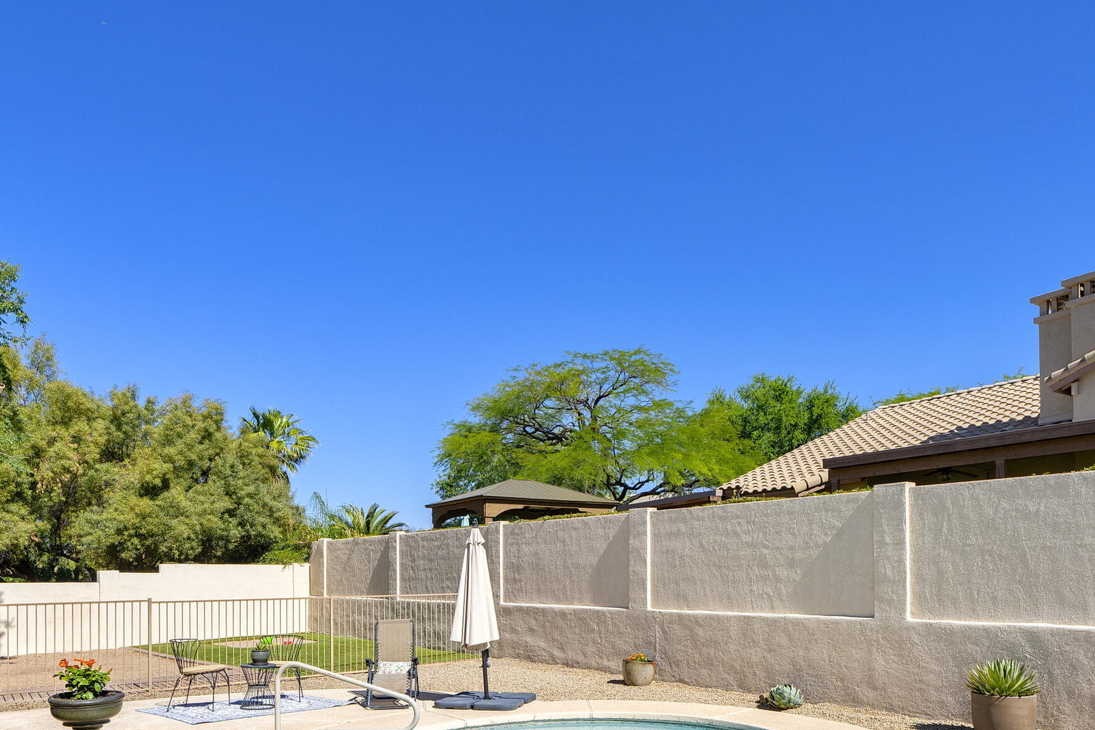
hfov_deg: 73.7
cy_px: 583
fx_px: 730
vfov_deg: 50.0
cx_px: 578
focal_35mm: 24
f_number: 9
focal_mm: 15
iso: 100
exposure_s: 1/200
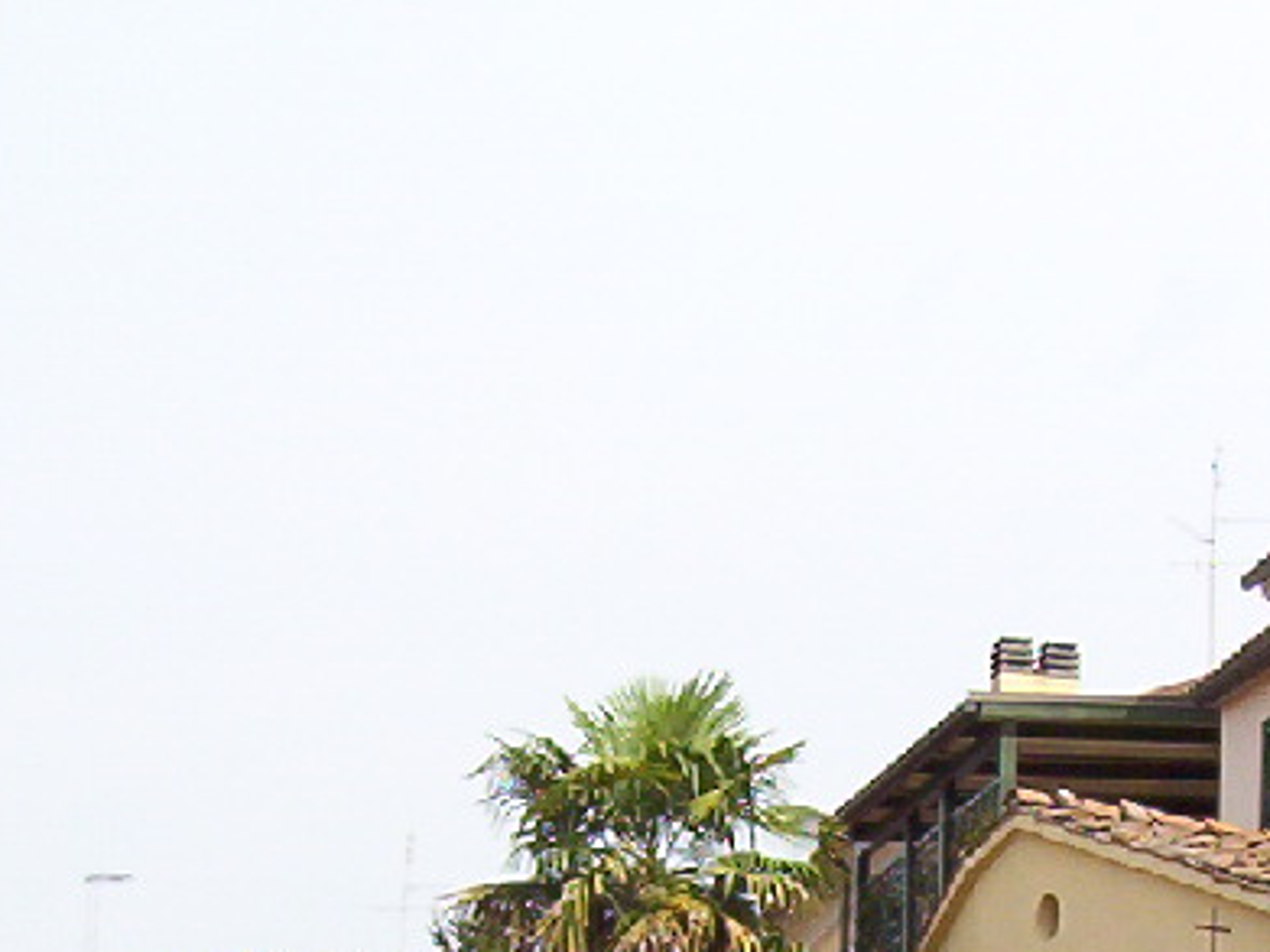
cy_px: 1170
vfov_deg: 13.2
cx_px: 796
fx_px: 3998
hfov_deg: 18.0
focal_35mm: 109
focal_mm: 5.54
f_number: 5.24
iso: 100
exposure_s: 1/408
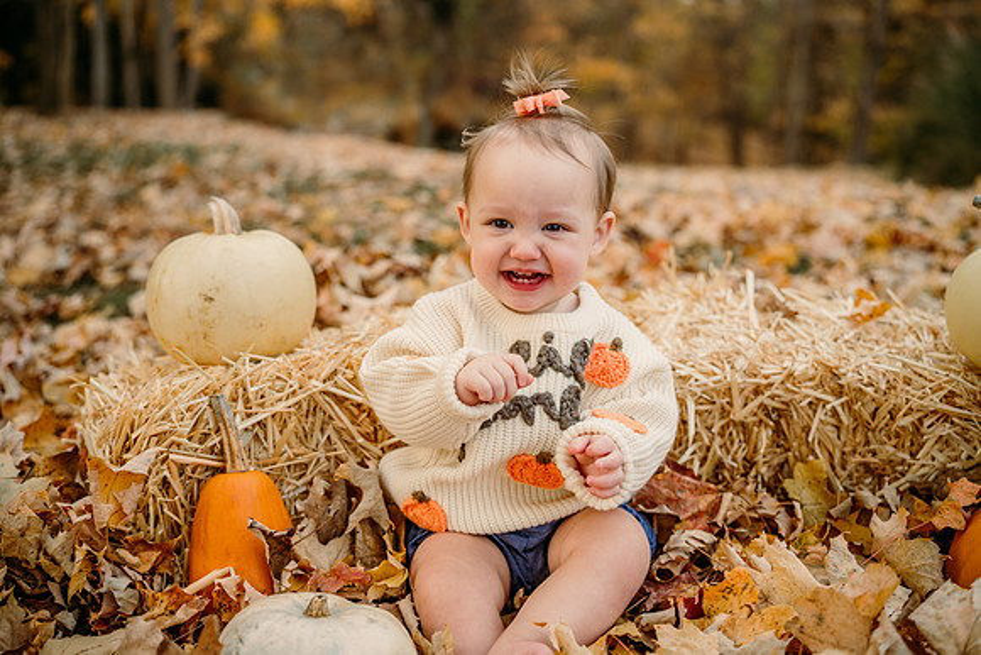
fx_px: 954
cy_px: 328
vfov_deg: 37.9
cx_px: 490
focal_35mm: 35
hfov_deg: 54.4
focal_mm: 35
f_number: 2.2
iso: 250
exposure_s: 1/400
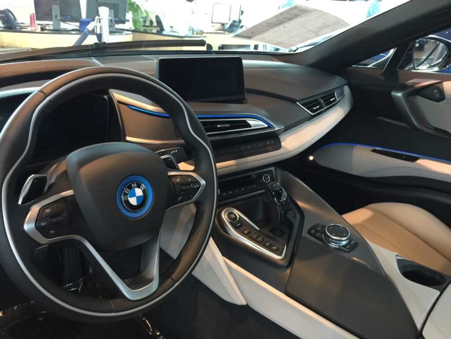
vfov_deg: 48.2
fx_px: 378
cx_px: 226
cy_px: 170
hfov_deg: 61.7
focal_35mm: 29
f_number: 2.2
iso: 125
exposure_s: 1/10
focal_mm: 4.15
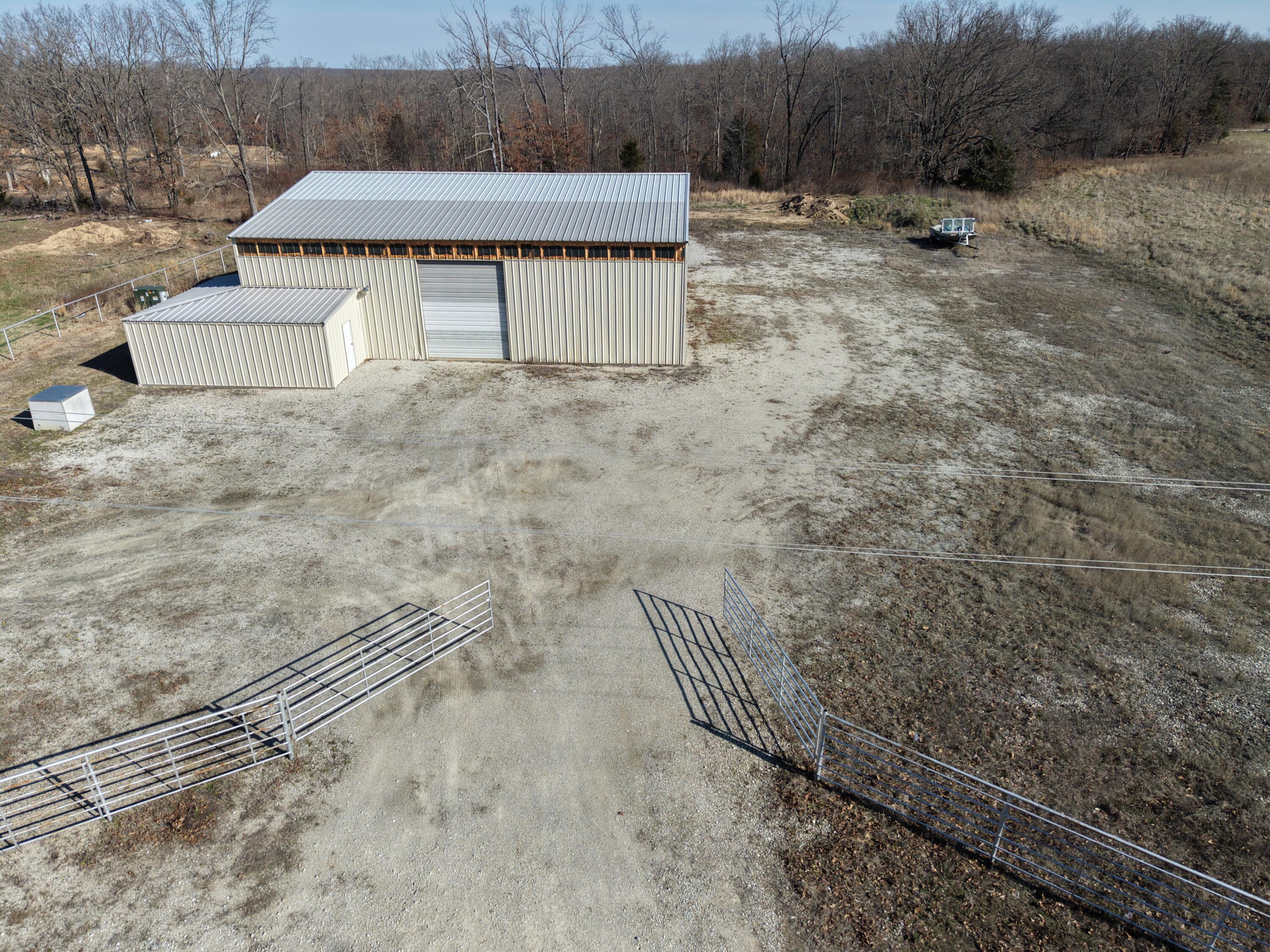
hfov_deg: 71.6
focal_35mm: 24
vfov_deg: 56.8
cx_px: 635
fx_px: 881
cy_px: 476
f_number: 1.8
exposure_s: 1/4000
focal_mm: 8.67
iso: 140
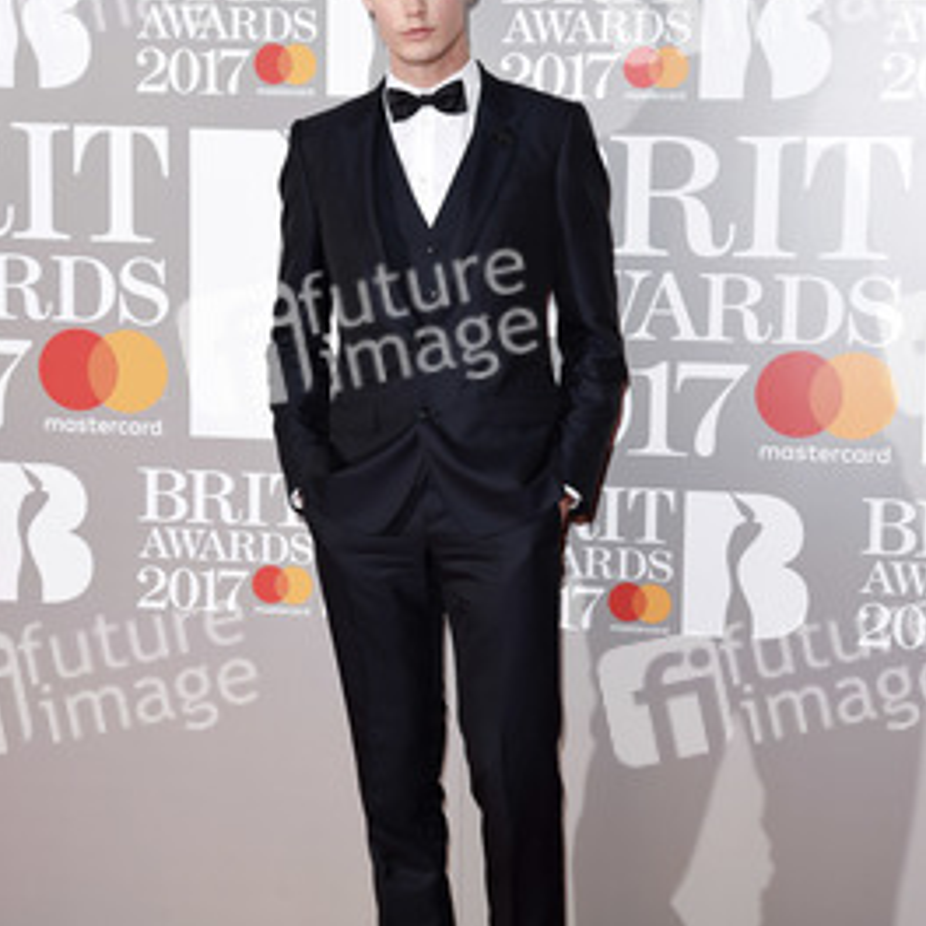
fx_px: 2573
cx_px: 461
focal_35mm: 85
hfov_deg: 20.4
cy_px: 509
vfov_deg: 20.4
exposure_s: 1/250
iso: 400
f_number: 5.6
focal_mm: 66
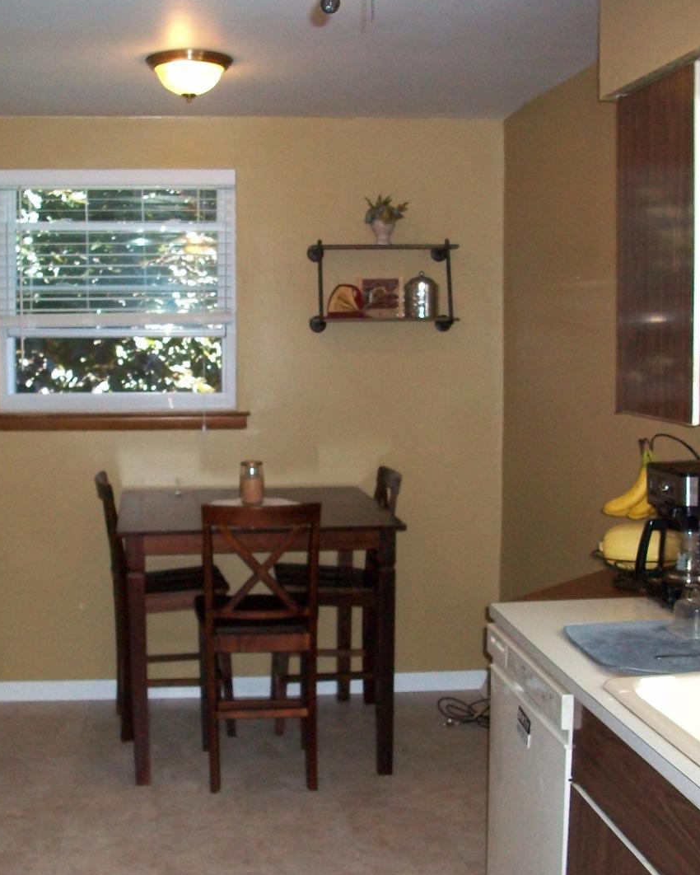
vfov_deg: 41.1
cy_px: 438
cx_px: 227
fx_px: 1165
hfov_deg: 33.1
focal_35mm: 45
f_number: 2.8
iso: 200
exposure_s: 1/125
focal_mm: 5.7
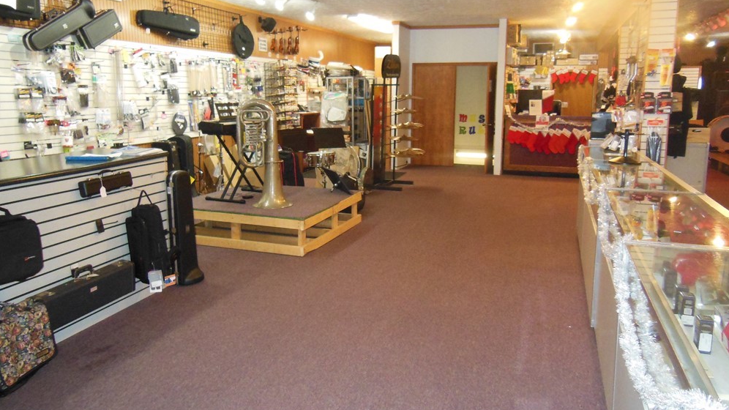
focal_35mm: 28
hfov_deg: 67.9
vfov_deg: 41.4
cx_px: 362
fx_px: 541
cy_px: 172
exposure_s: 1/25
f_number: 3.5
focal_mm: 4.5
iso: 1000
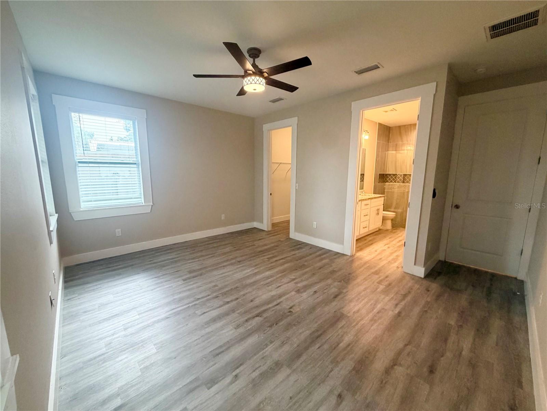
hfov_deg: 102.1
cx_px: 274
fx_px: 221
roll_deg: +0.0
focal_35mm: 14
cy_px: 206
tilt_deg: -8.2
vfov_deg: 85.7
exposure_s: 1/120
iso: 250
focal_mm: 2.22
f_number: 2.2
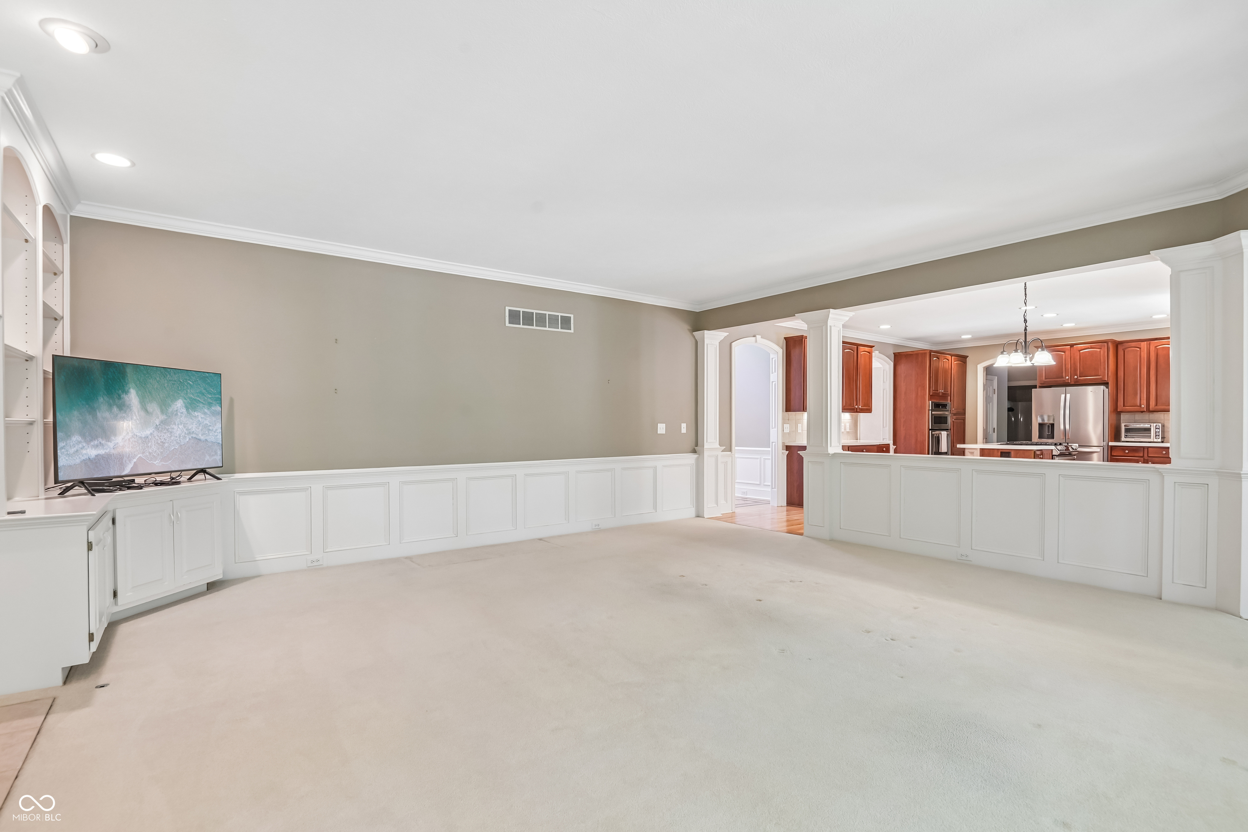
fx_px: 555
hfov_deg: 96.7
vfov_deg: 73.7
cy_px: 416
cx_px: 624
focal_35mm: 16
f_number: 8
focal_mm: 16
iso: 400
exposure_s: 1/10
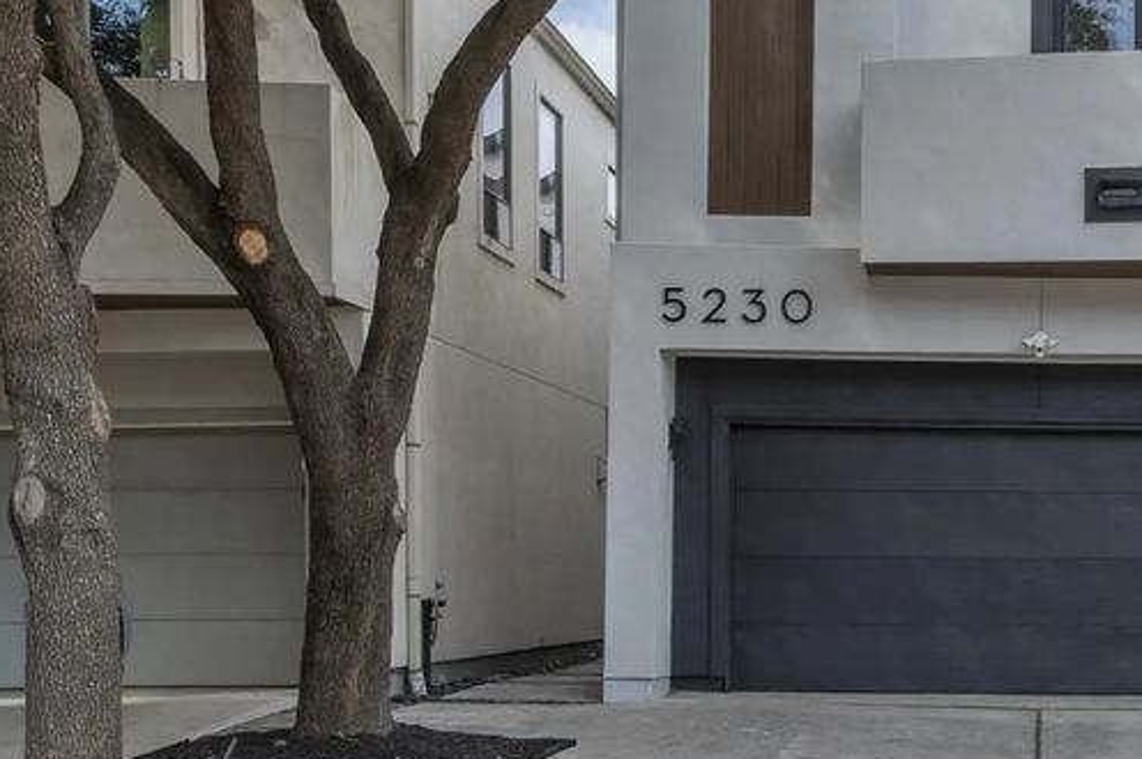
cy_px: 137
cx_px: 1059
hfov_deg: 49.9
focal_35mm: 33
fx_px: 1046
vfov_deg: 38.2
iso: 100
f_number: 8
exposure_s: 1/1000
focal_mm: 16
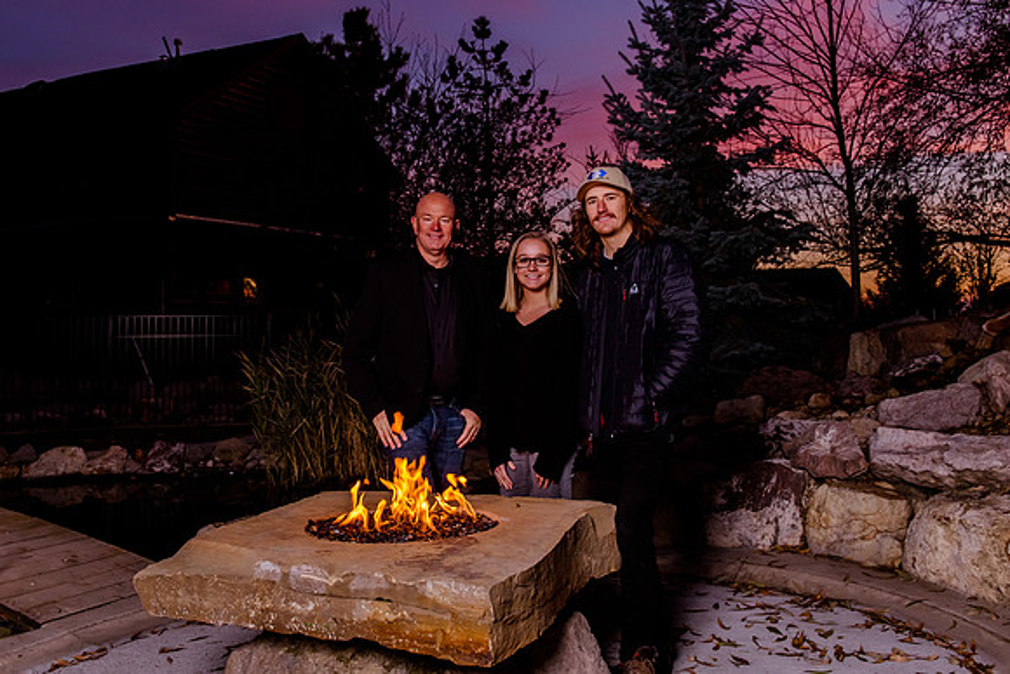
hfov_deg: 50.6
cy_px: 260
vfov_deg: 34.9
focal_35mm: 38
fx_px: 1068
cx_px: 467
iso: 800
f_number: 7.1
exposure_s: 1/160
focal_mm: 31
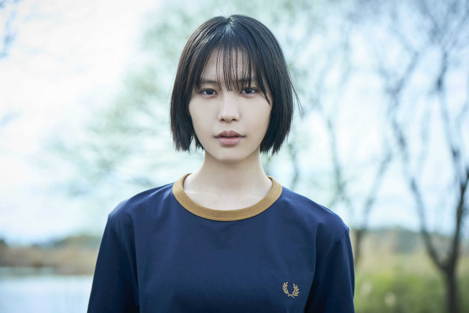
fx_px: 912
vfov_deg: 19.5
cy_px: 156
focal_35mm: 70
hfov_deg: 28.8
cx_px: 234
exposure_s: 1/400
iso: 100
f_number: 3.5
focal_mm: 70
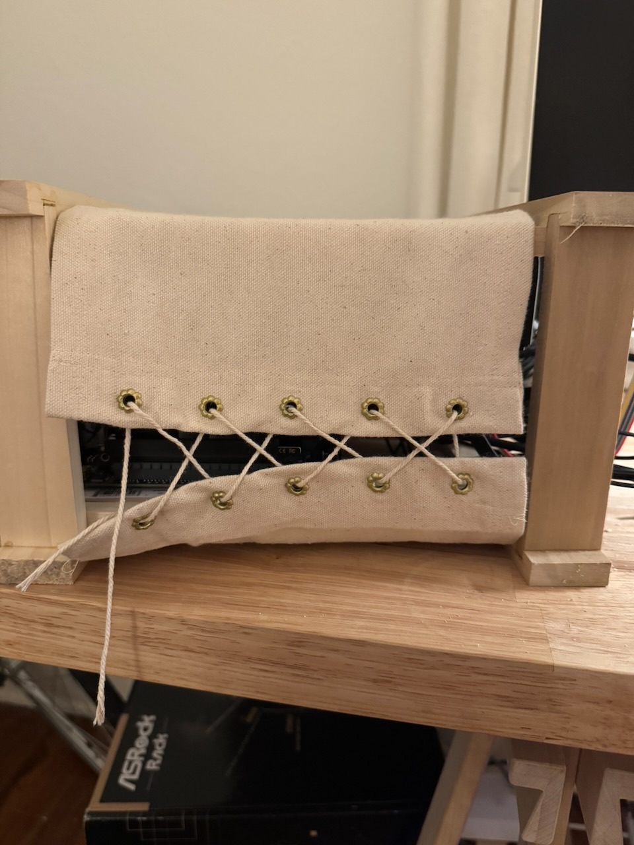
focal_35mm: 24
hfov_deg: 56.8
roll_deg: +0.7
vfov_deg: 71.6
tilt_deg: -15.2
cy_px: 422
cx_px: 317
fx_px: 586
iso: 1000
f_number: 1.78
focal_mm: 6.76
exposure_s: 1/40
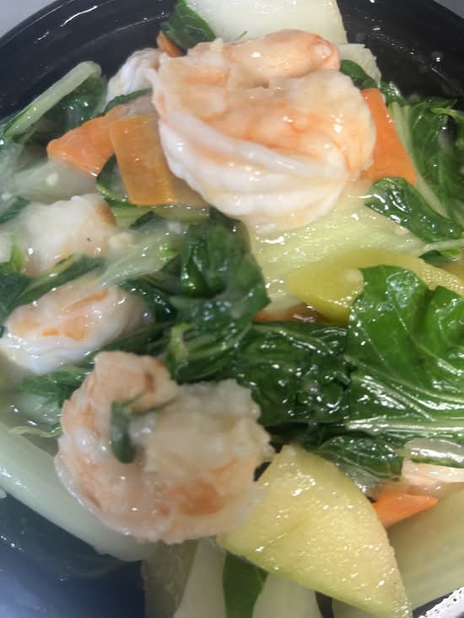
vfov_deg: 67.3
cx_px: 232
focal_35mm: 26
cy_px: 309
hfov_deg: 53.1
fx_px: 465
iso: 125
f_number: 1.5
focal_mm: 5.7
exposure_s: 1/43
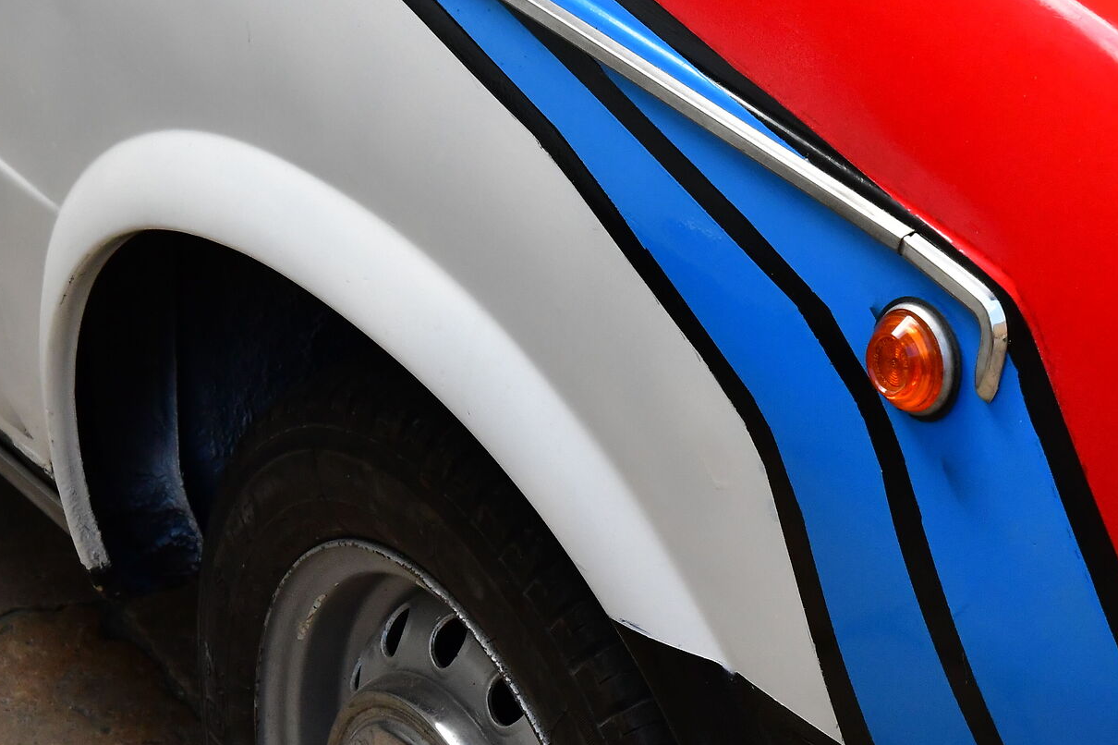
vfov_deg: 10.9
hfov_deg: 16.3
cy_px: 191
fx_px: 3881
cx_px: 875
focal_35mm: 125
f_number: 11
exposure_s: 1/500
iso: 1600
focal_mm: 42
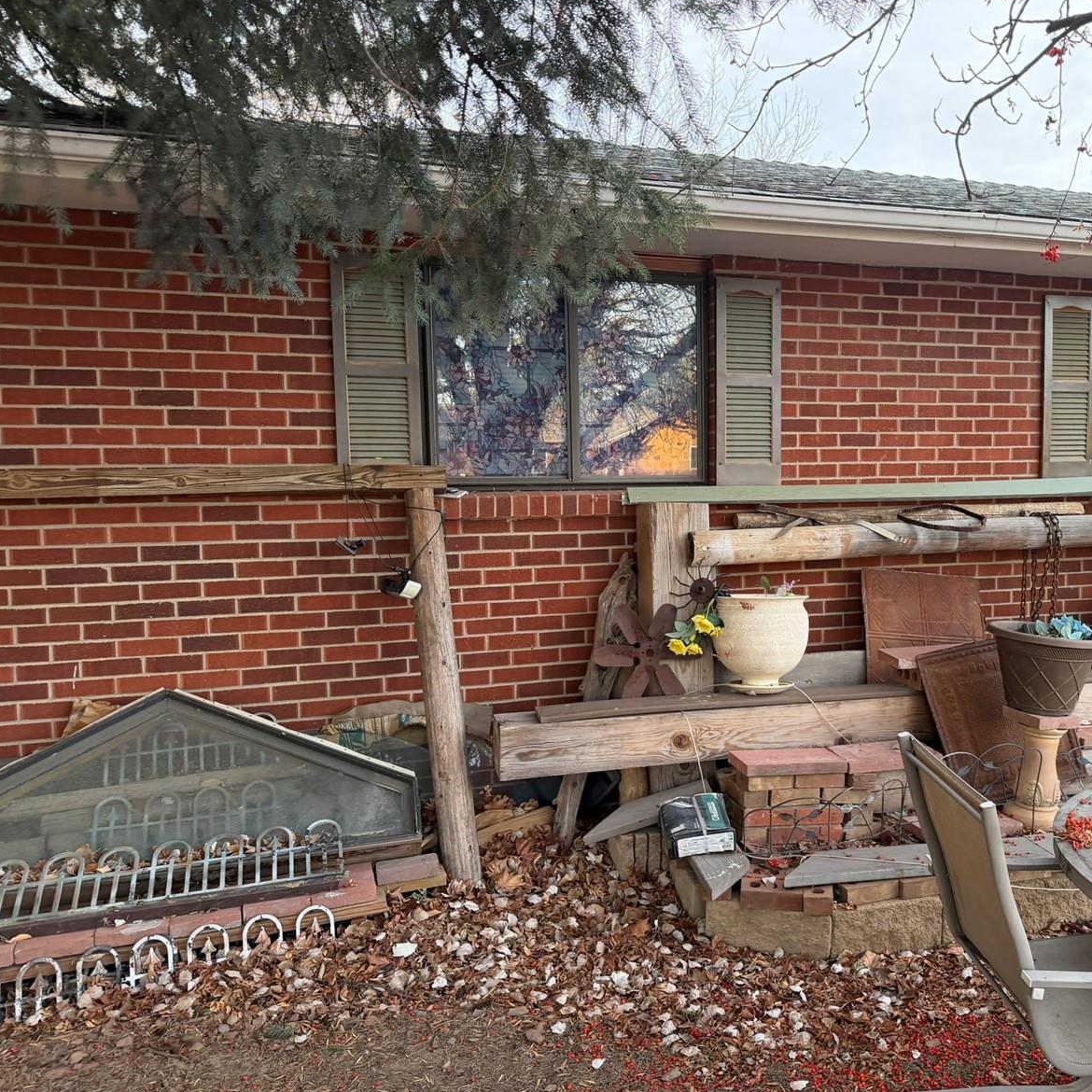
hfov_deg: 54.5
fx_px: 1035
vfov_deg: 55.6
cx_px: 725
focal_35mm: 29
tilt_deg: -2.2
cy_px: 551
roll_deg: +0.3
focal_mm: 6.76
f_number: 1.78
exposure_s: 1/216
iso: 200
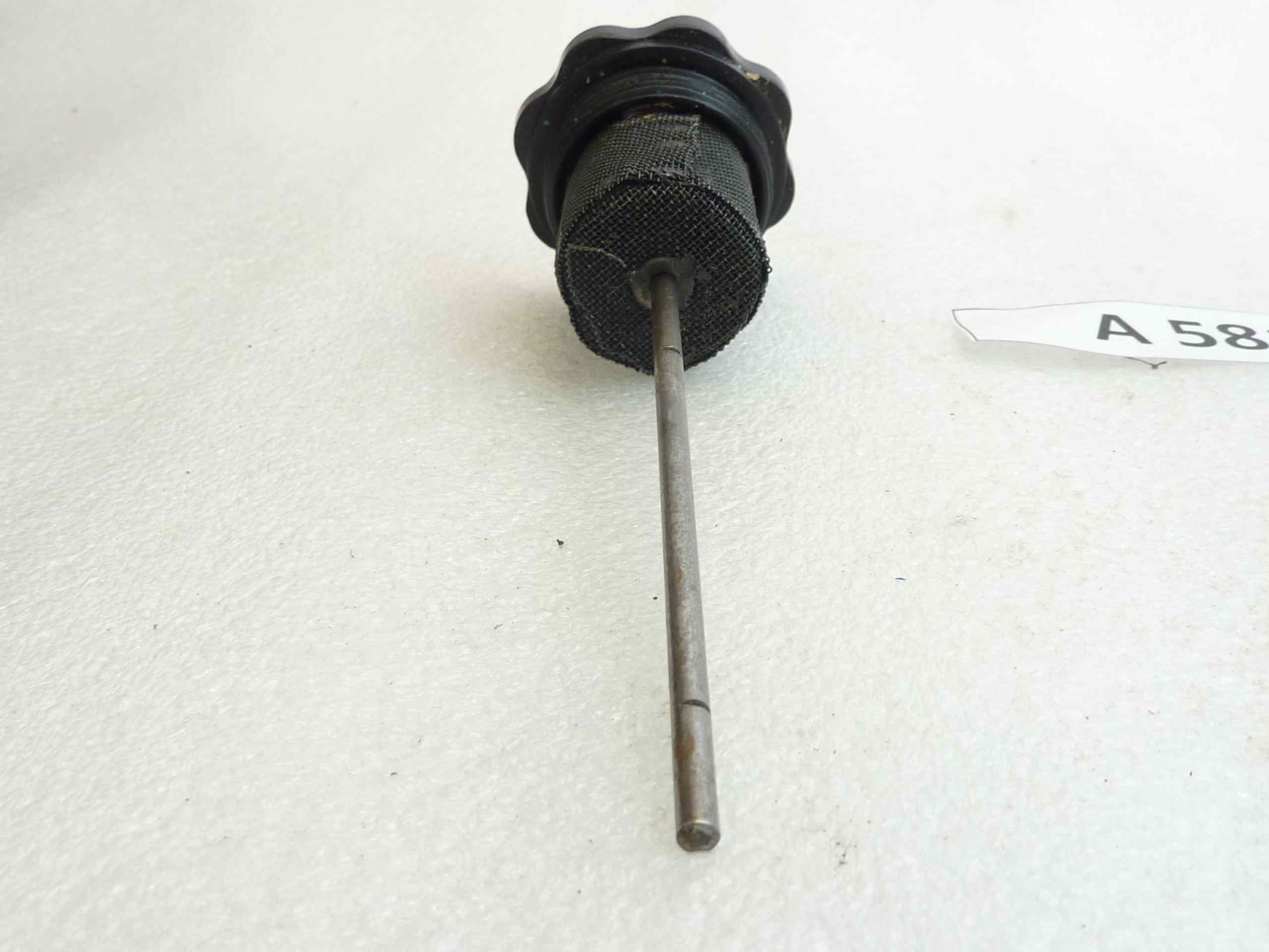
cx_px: 634
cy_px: 476
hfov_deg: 49.0
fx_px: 1393
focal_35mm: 38
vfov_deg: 37.7
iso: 80
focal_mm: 4.4
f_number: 3.3
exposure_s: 1/20
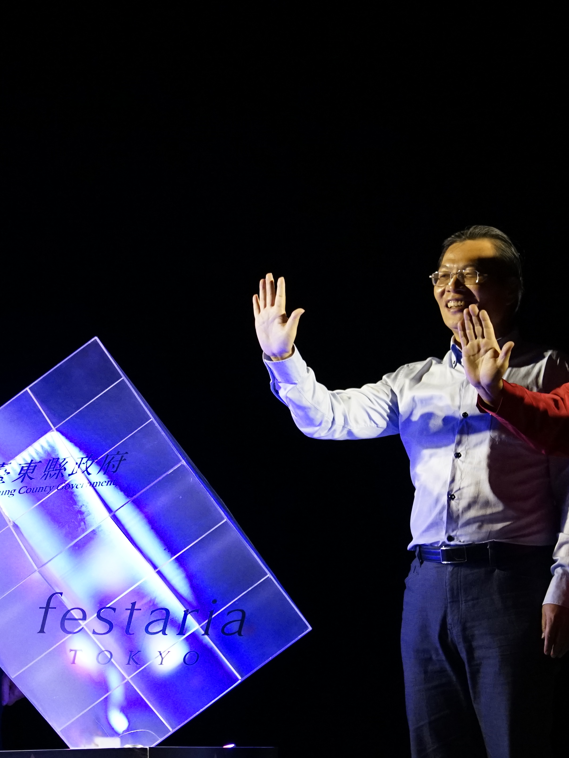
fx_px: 3463
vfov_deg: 12.5
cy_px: 513
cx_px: 286
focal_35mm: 158
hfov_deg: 9.4
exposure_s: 1/125
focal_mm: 78
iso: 3200
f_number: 4
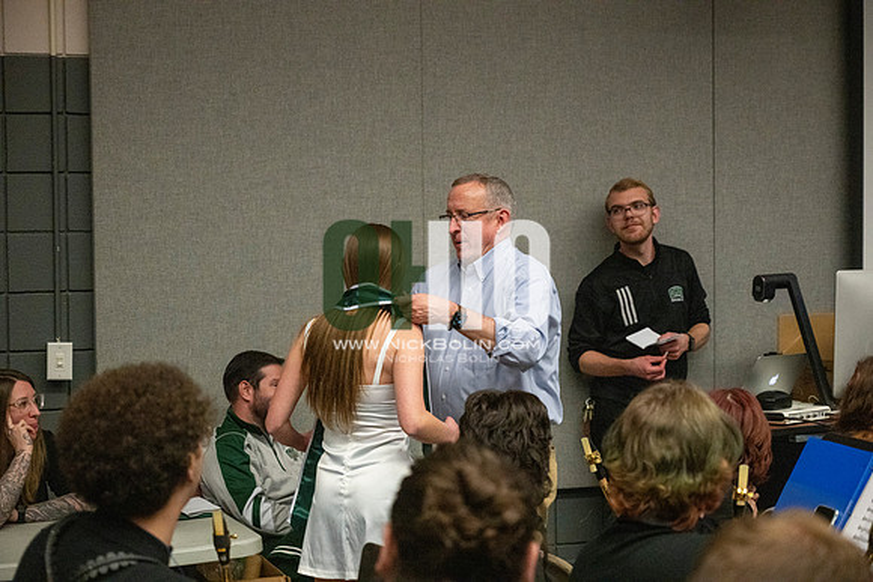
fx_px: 1577
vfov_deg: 20.9
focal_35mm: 65
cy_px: 291
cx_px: 436
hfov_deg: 31.0
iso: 10000
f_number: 4
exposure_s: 1/500
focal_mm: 65
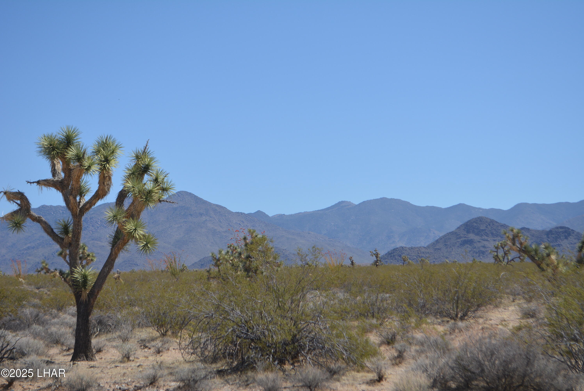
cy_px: 196
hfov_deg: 24.6
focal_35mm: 82
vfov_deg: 16.6
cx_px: 292
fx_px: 1339
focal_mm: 55
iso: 400
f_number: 7.1
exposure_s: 1/1600
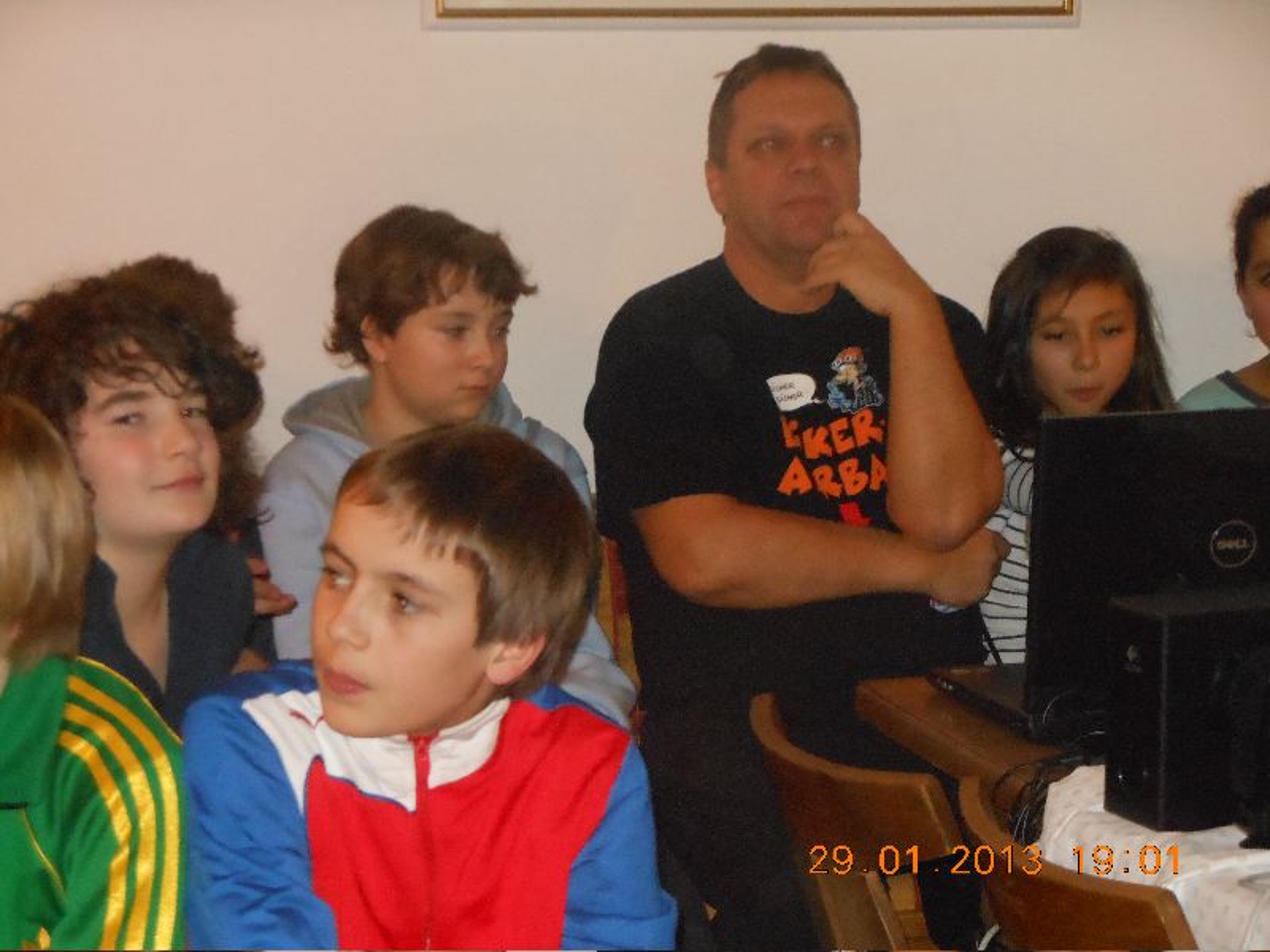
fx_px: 3192
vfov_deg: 17.0
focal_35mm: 87
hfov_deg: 22.5
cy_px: 476
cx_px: 635
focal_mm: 15.5
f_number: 4.6
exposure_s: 1/60
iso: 800
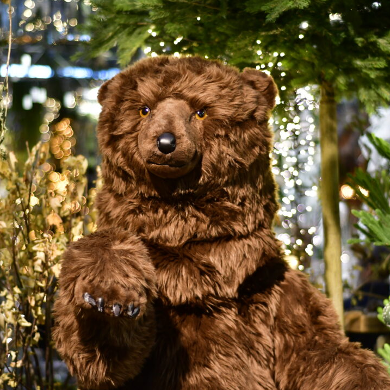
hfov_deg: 18.1
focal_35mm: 96
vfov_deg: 18.1
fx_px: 1224
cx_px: 202
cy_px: 195
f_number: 2
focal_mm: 50
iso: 1000
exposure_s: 1/125
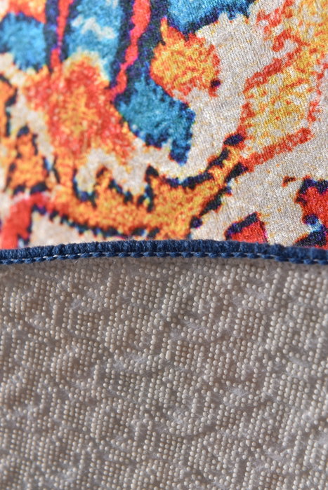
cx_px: 164
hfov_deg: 19.5
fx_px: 955
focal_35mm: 70
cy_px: 245
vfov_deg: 28.8
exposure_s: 1/125
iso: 400
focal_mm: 70
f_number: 9
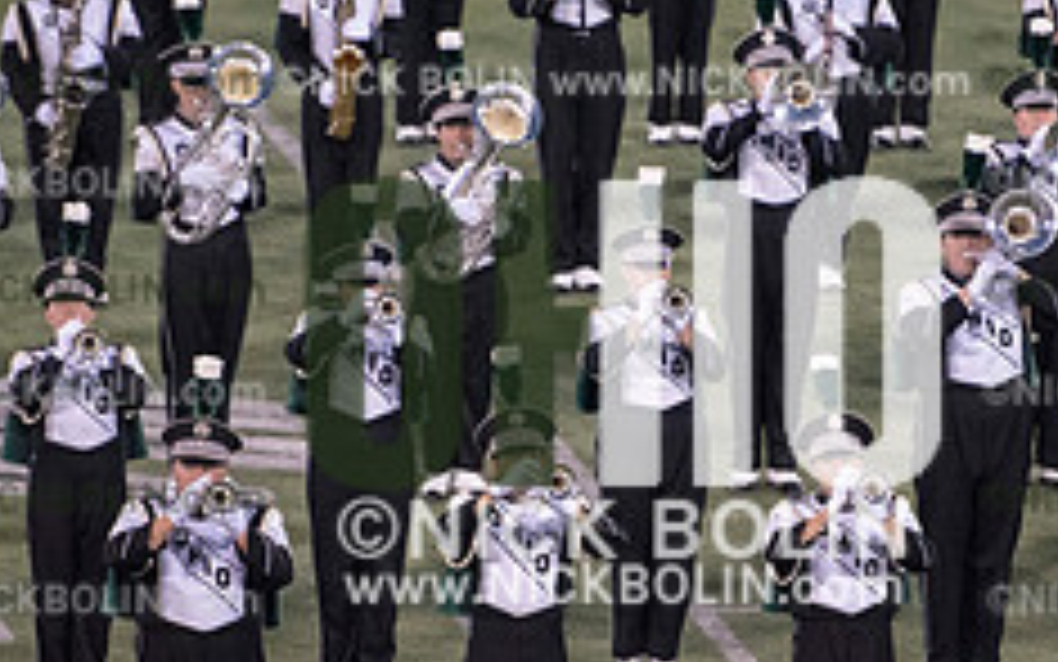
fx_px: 14507
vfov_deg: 2.6
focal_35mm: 503
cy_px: 394
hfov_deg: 4.2
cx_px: 621
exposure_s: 1/1250
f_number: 3.2
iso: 5000
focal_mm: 200
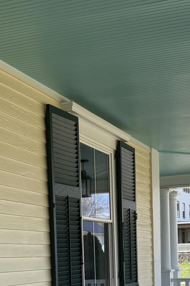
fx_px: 531
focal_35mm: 67
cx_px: 136
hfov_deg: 20.2
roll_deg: +2.0
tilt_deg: -2.3
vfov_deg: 28.5
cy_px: 274
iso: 100
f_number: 1.78
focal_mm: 6.76
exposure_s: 1/2110
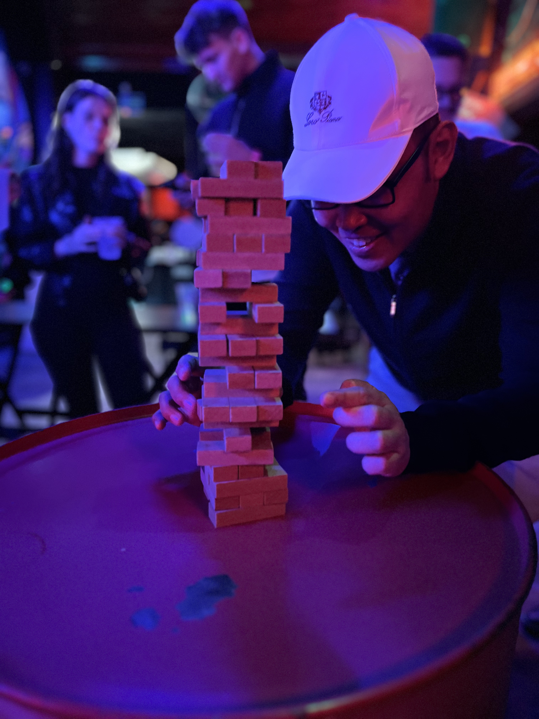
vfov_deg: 67.3
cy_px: 360
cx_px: 270
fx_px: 540
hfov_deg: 53.1
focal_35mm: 26
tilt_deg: -13.5
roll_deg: -1.1
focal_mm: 5.1
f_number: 1.6
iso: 1000
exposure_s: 1/14
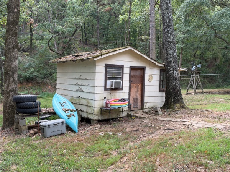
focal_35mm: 32
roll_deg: -0.6
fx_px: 213
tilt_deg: -3.2
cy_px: 84
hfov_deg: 56.8
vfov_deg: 44.2
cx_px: 119
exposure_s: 1/432
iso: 64
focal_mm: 6.93
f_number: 1.8
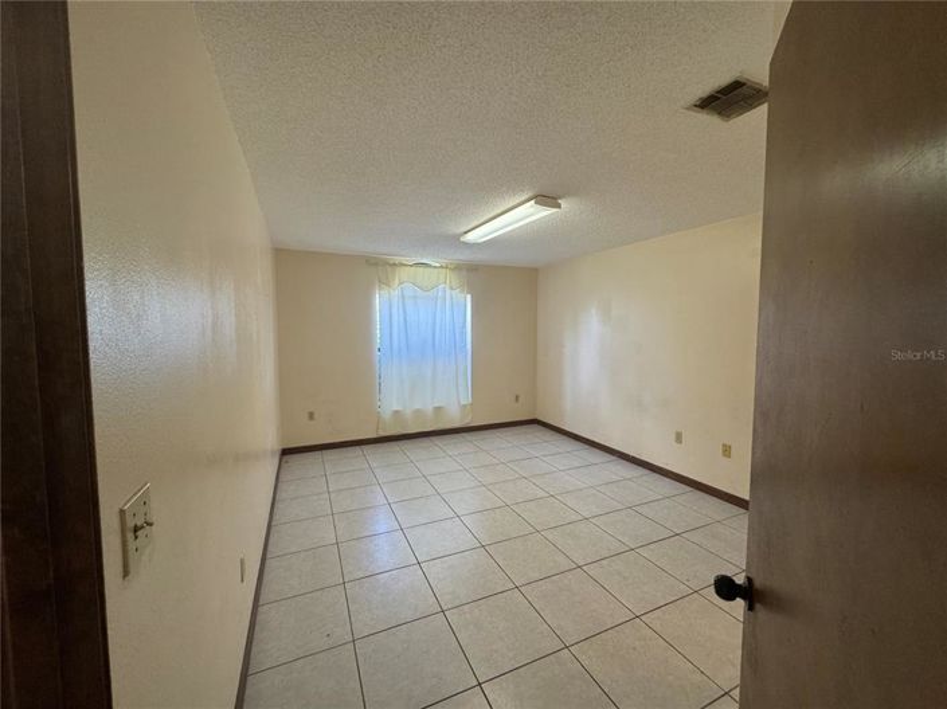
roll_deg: -0.7
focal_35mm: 14
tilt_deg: -3.9
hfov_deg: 102.1
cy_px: 354
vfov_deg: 85.6
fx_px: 383
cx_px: 474
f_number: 2.2
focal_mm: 2.22
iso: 200
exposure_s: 1/120
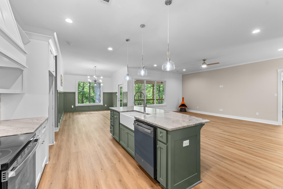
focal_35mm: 15
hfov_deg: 100.4
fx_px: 118
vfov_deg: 77.3
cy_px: 94
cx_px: 142
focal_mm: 10
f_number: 9
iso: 200
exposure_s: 1/1.67
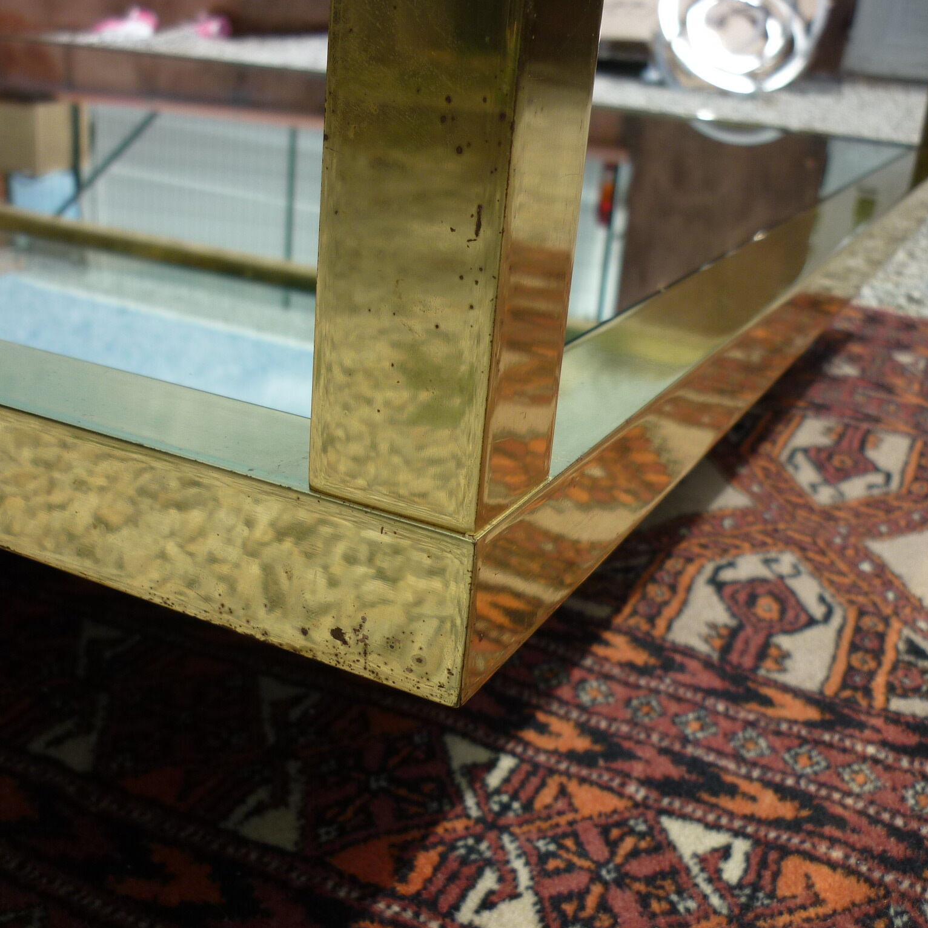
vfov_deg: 42.8
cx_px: 426
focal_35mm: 39
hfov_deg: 42.8
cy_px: 464
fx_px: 1183
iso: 80
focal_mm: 5.5
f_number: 2.8
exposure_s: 1/800
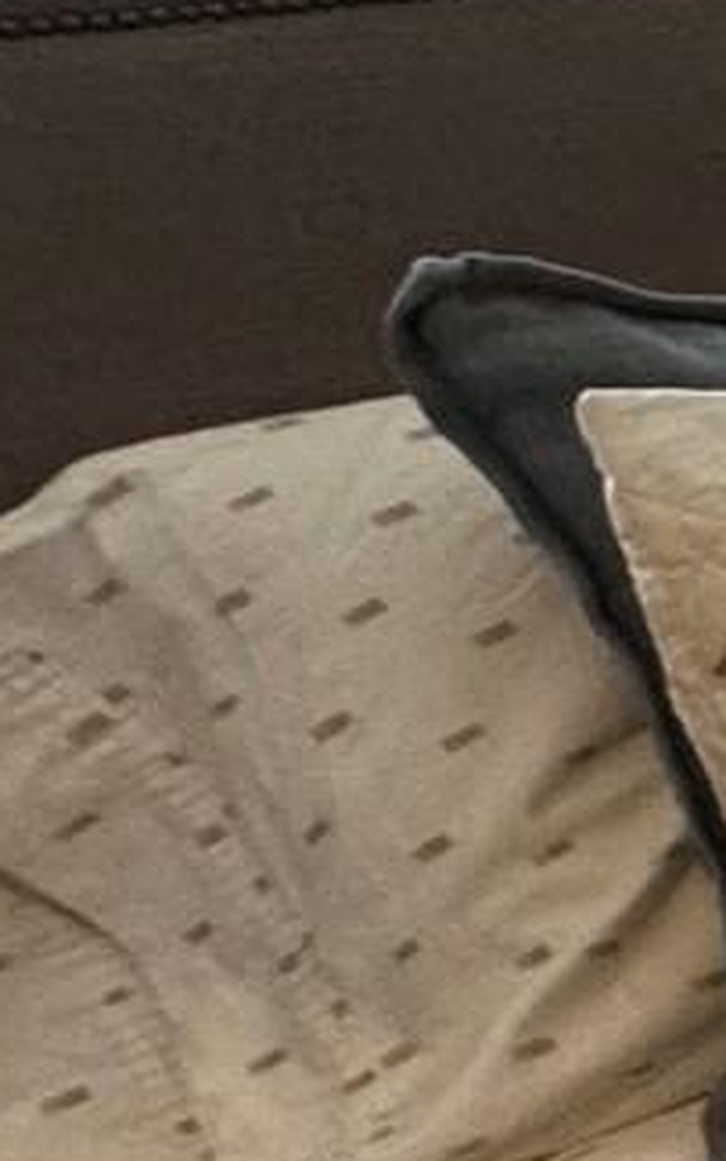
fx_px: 2974
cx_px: 3407
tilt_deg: -11.5
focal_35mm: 94
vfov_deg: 21.9
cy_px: 291
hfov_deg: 6.8
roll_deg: +0.6
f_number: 2.2
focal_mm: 2.22
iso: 250
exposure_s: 1/120
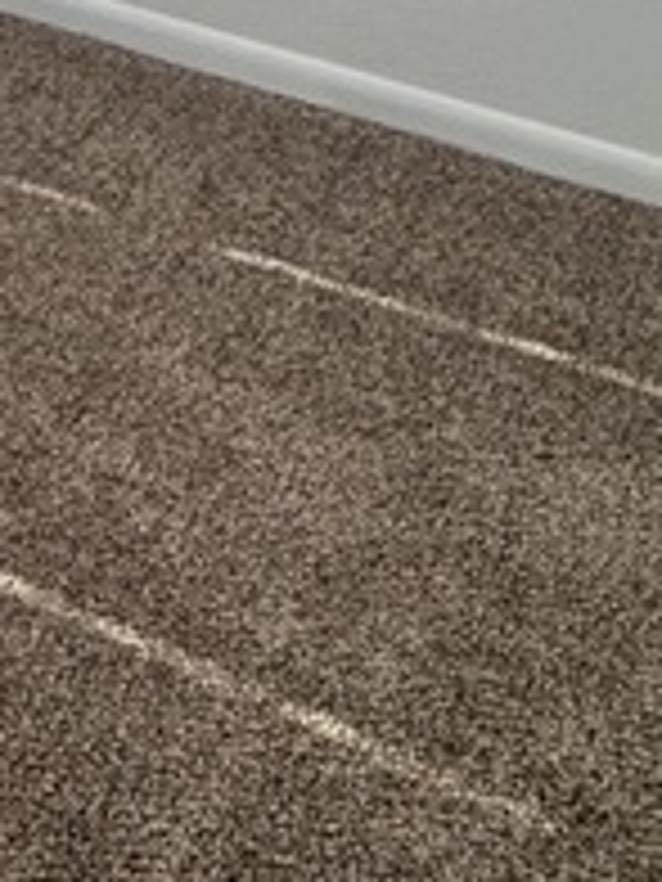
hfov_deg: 16.4
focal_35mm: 77
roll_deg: +0.0
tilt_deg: -14.9
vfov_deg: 22.1
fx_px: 1963
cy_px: -333
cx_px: -486
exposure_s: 1/120
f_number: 2.2
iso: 160
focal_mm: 2.22
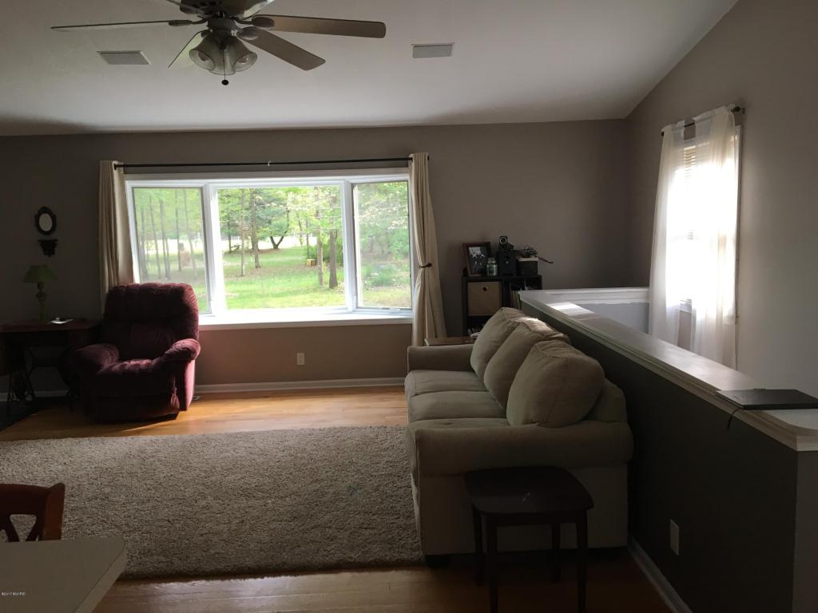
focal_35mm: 29
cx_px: 409
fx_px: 685
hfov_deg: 61.7
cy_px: 306
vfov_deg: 48.2
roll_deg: +1.5
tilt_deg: -7.2
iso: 32
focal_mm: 4.15
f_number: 2.2
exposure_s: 1/30
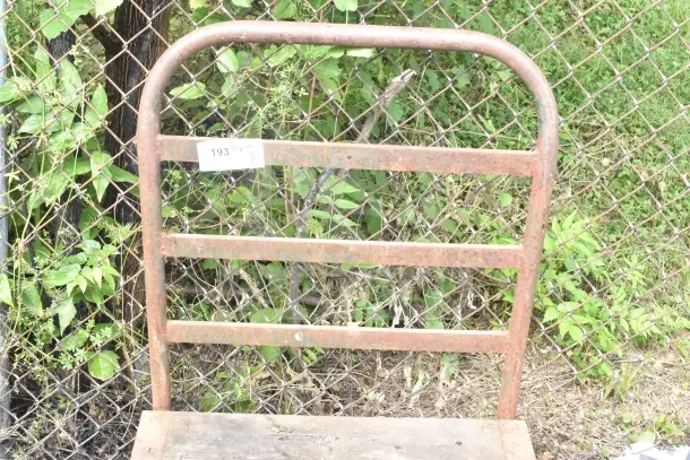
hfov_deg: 38.9
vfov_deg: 26.5
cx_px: 345
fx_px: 978
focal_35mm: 51
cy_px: 230
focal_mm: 34
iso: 6400
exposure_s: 1/800
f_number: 14
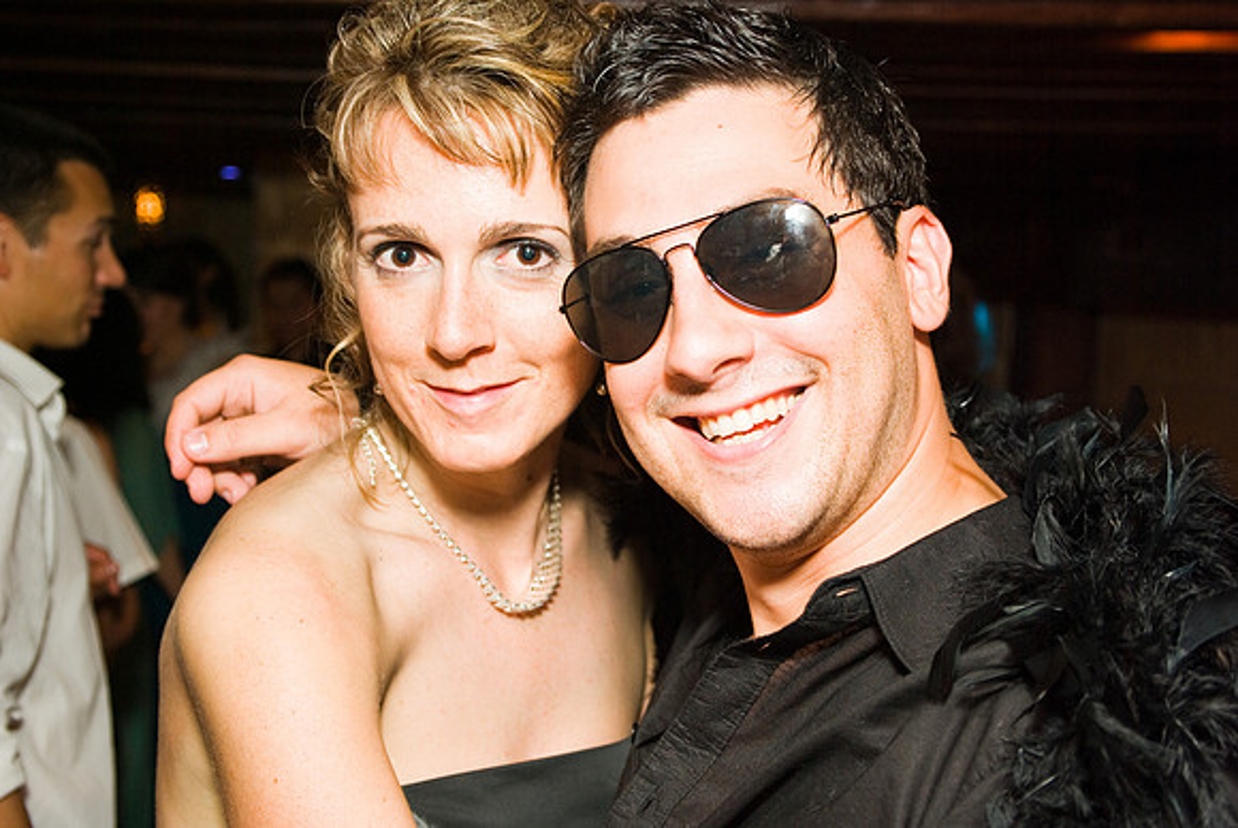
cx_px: 619
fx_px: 1601
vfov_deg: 29.0
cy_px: 414
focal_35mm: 46
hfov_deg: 42.3
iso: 140
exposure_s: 1/45
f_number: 4
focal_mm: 31
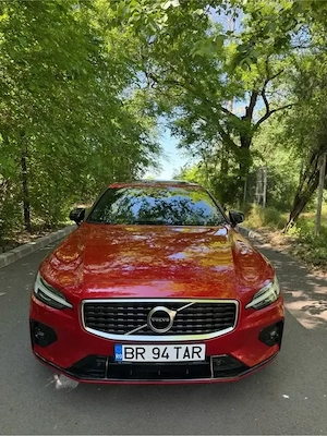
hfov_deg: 56.8
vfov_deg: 71.6
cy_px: 218
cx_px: 164
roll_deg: -0.9
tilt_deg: -5.2
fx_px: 302
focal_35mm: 24
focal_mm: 6.76
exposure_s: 1/291
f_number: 1.78
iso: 100
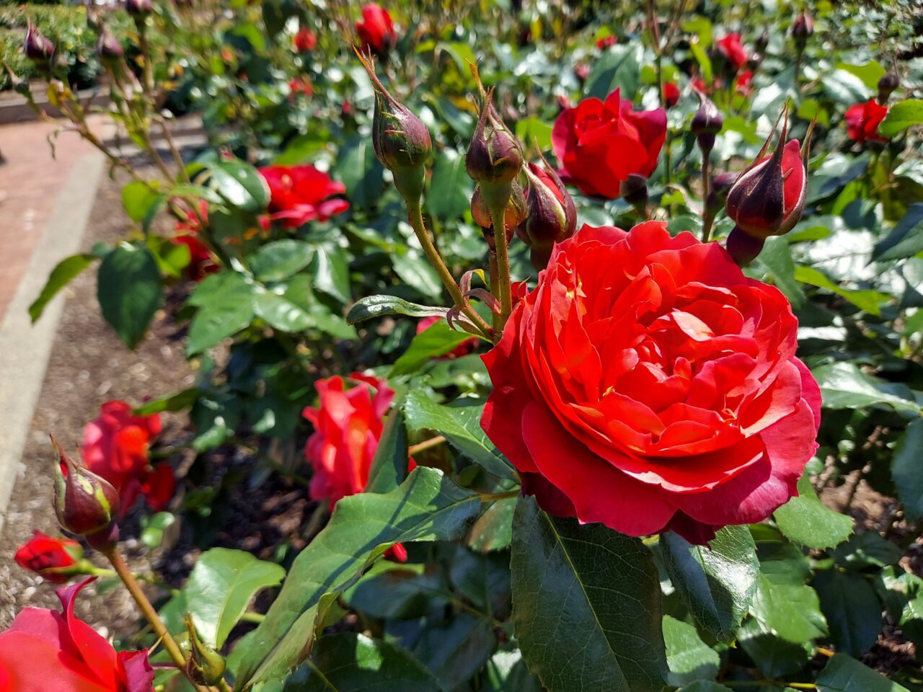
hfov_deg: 69.4
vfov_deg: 54.9
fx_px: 667
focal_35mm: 25
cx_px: 462
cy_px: 346
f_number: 2
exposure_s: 1/1020
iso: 50
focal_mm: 4.6
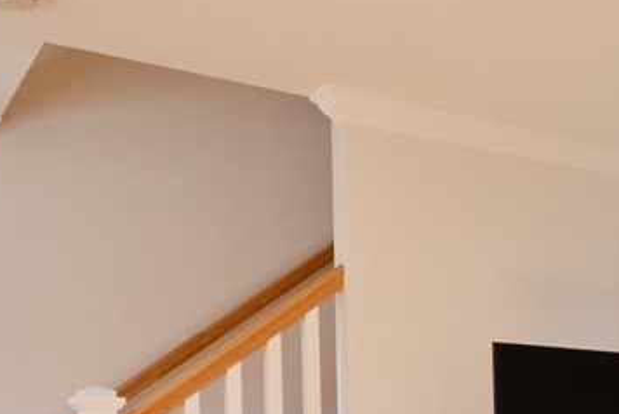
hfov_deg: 24.4
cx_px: 864
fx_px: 1187
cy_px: 528
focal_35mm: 69
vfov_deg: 18.5
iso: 2500
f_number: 10
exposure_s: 1/125
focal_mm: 16
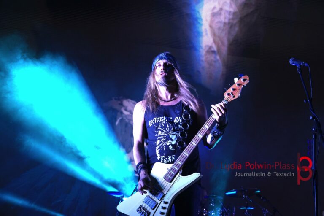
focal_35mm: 82
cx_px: 162
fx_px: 742
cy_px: 108
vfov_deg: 16.6
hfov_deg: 24.6
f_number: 4.5
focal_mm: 55
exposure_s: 1/100
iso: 400
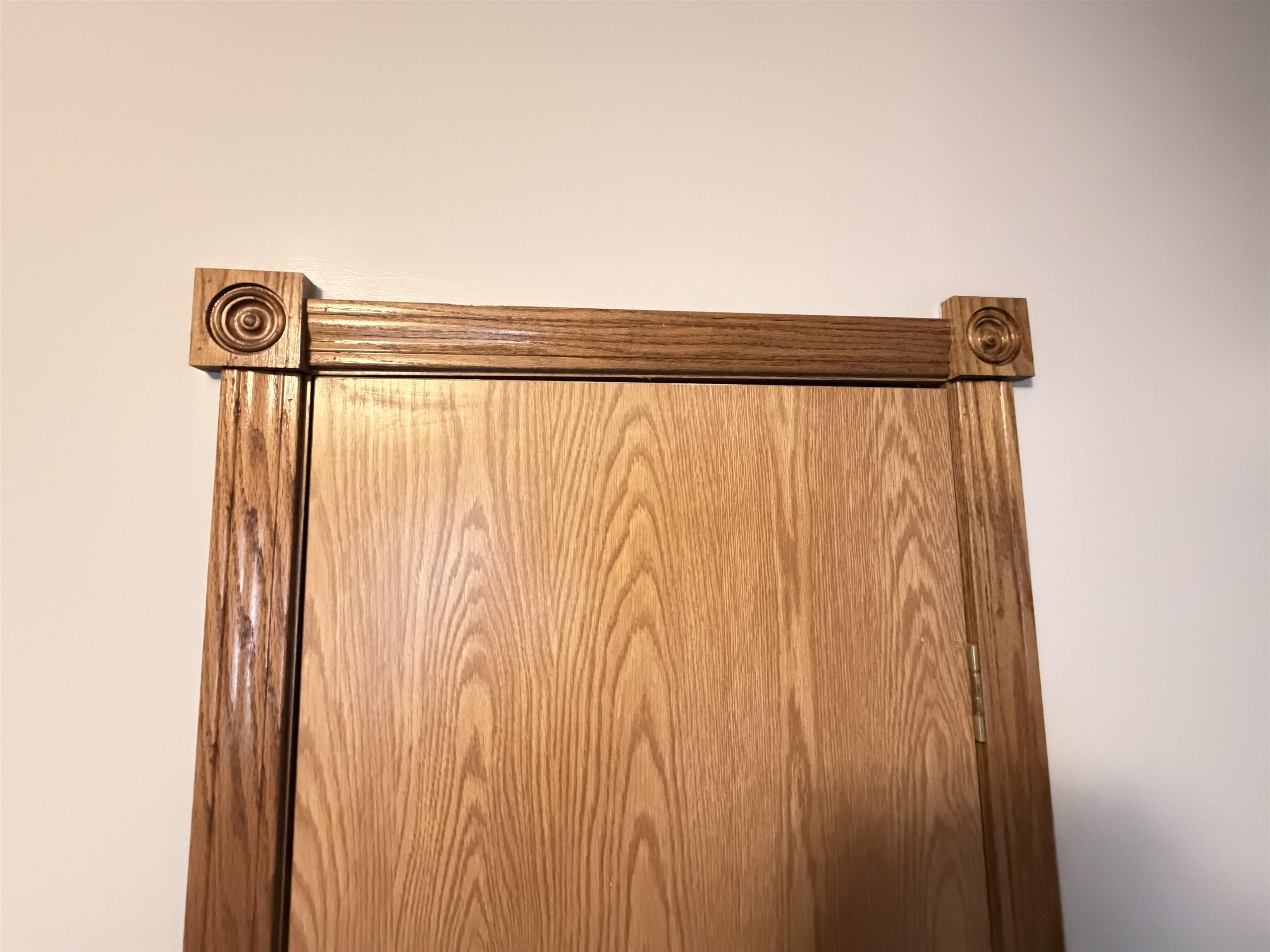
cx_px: 635
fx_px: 514
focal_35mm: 14
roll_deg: +0.8
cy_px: 476
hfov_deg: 102.1
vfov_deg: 85.7
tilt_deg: +5.9
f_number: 2.2
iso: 1600
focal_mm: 2.22
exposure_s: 1/40
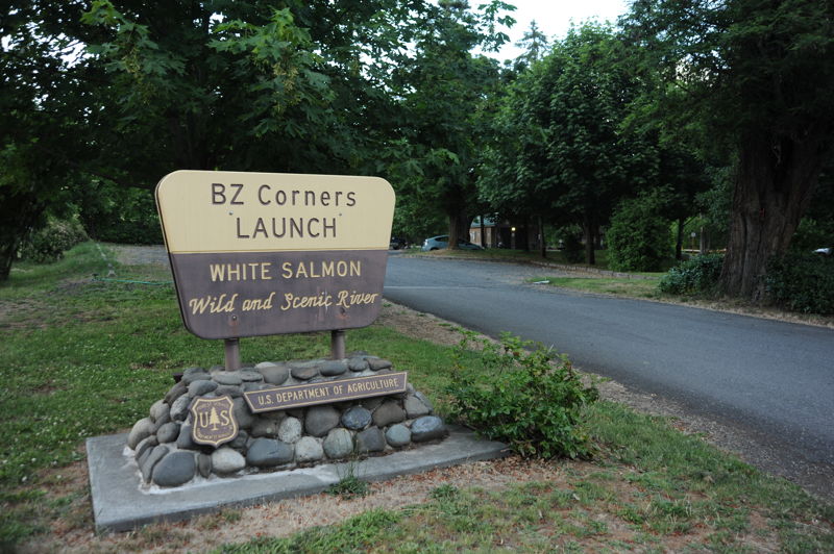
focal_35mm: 32
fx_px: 741
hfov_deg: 58.8
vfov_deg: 41.0
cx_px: 417
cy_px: 277
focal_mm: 32
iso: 250
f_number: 5.6
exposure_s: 1/100
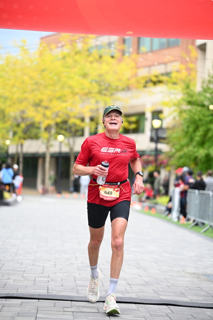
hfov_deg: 11.9
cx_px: 106
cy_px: 160
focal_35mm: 115
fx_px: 1020
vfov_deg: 17.8
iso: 800
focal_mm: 115
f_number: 2.8
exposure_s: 1/1600
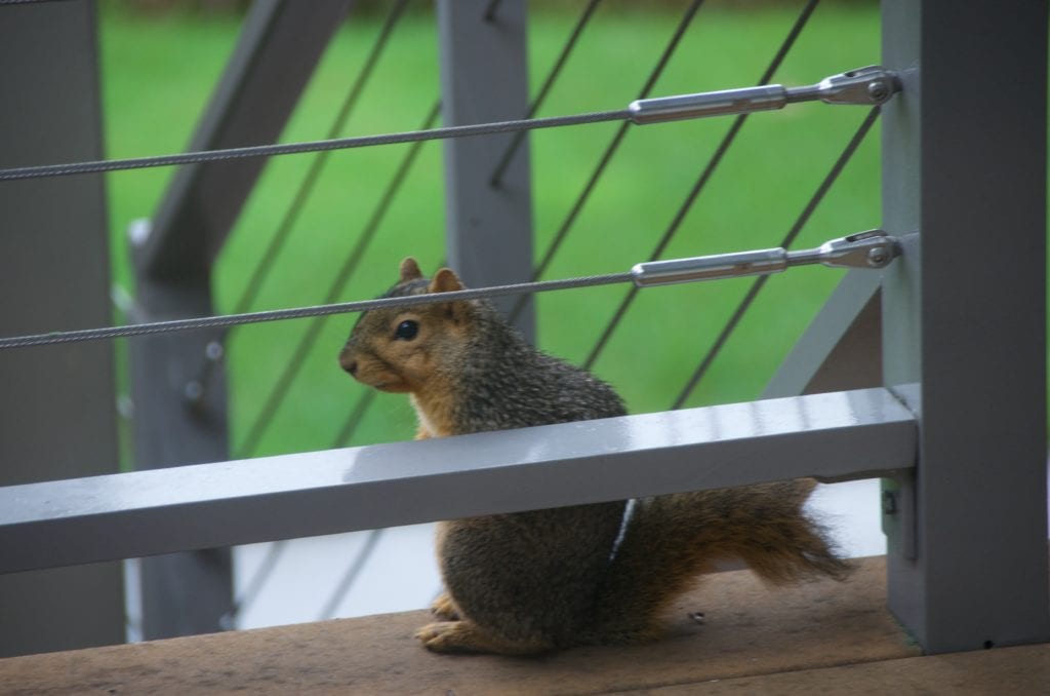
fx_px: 10914
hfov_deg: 5.5
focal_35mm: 375
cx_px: 525
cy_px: 348
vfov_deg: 3.6
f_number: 6.3
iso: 500
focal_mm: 250
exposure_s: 1/80
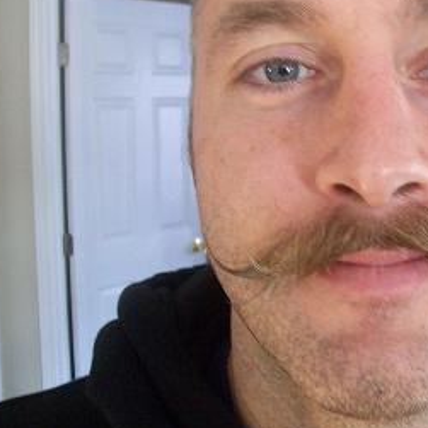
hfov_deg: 30.3
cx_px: 344
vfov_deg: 30.9
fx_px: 769
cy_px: 157
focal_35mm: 55
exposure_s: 1/8
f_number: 2.7
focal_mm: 6
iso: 200
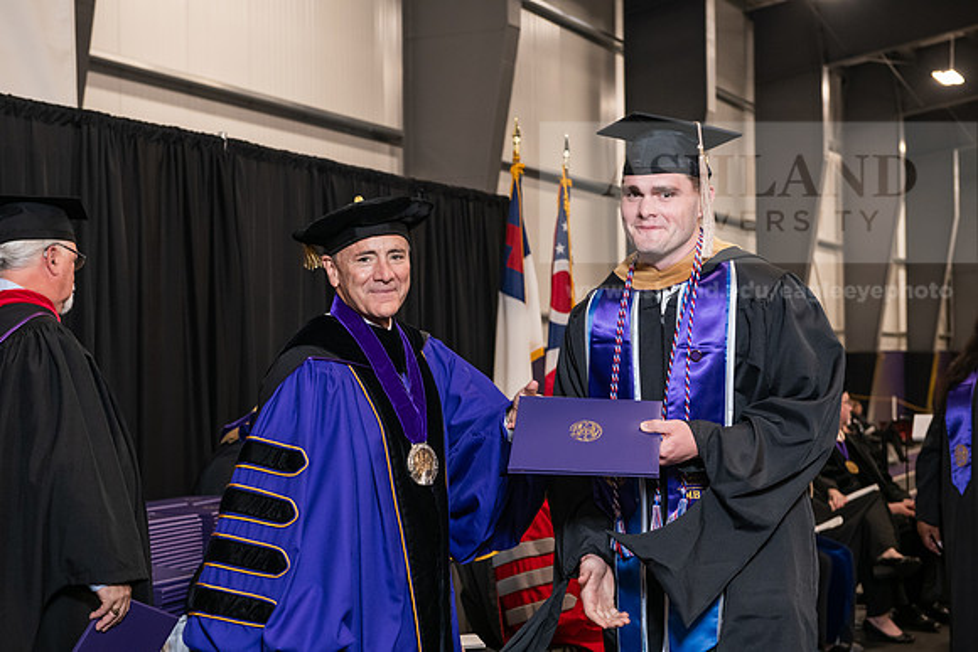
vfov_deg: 22.6
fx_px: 1630
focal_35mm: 60
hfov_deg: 33.4
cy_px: 326
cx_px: 489
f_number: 5
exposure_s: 1/125
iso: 2000
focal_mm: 60
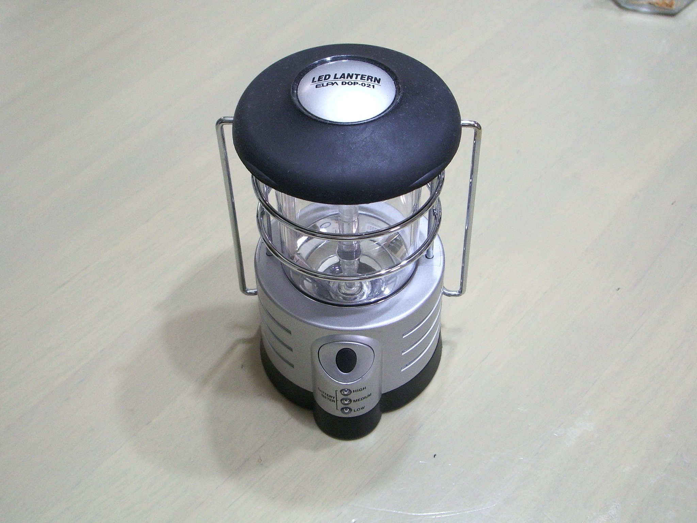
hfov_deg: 38.2
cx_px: 348
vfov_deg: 29.1
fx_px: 1007
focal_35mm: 50
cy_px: 262
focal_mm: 8.2
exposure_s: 1/20
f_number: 3.1
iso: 200
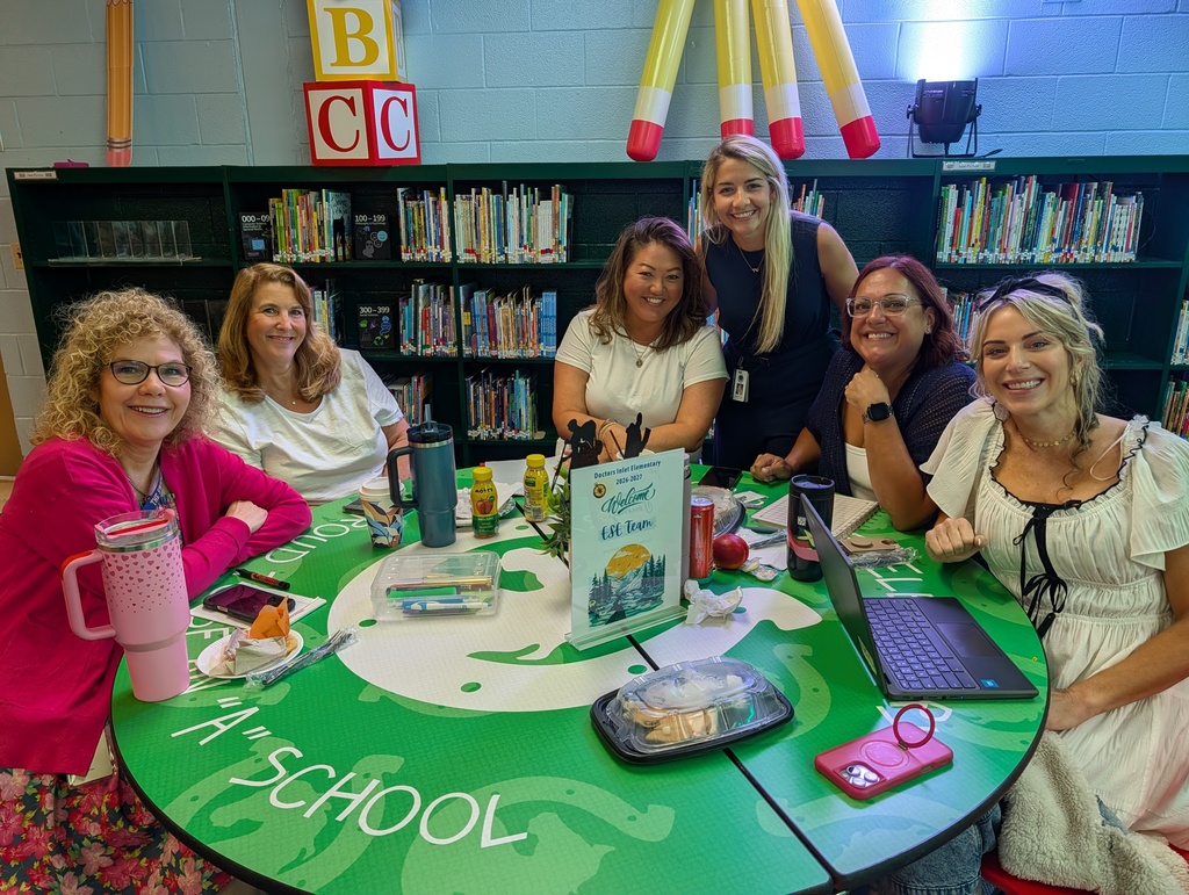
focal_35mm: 24
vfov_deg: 56.9
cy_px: 448
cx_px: 594
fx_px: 826
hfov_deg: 71.5
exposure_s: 1/68.7
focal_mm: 6.9
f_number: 1.68
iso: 47
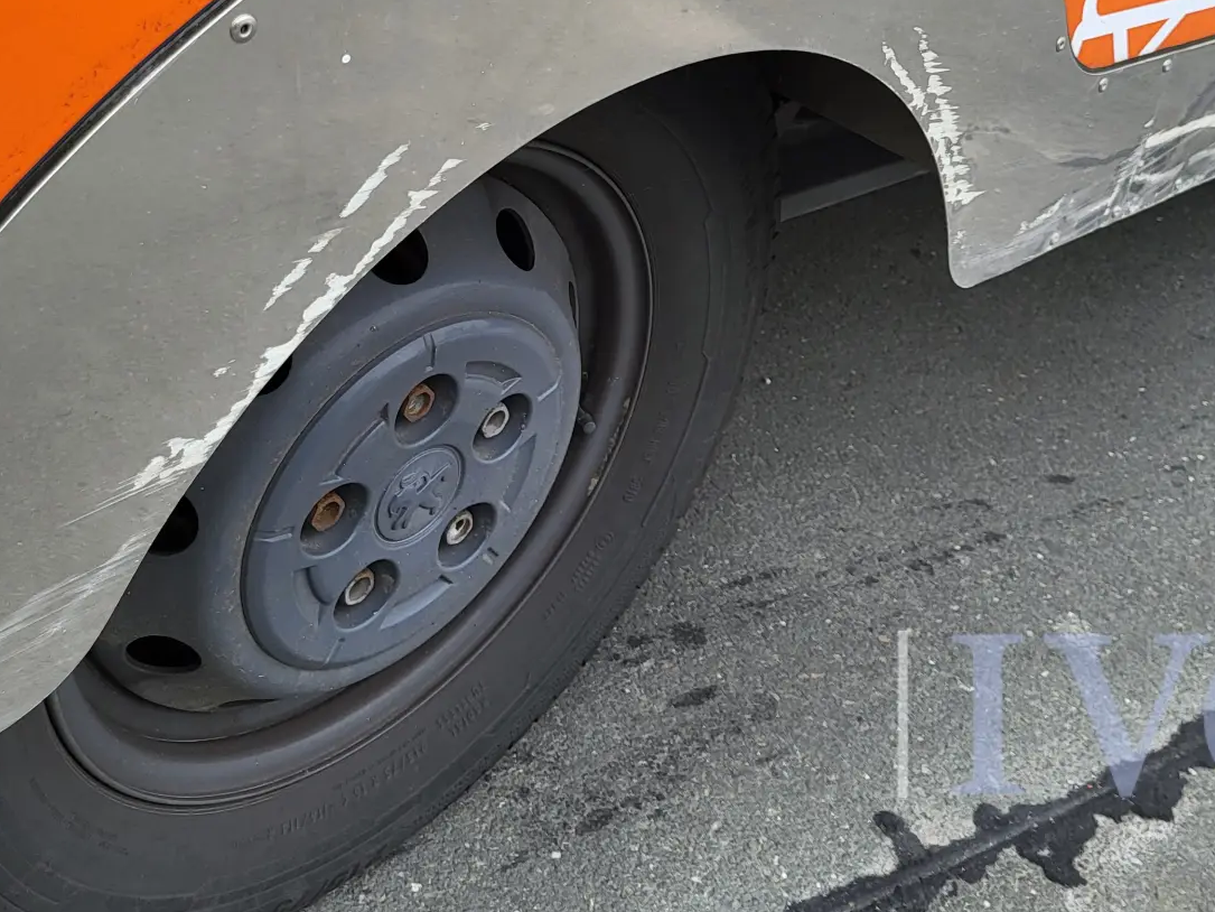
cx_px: 720
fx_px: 1615
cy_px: 152
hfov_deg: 41.1
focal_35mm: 46
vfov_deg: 30.6
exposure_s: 1/895
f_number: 1.8
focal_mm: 5.4
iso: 40
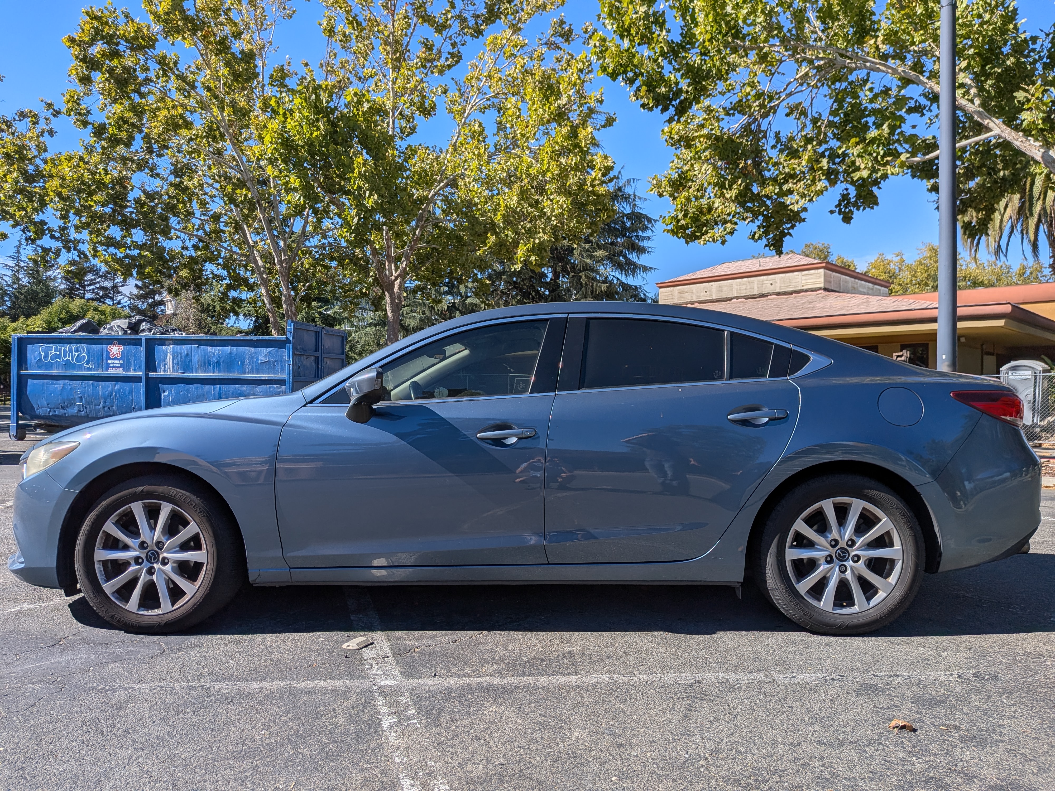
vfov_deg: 56.8
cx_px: 528
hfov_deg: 71.6
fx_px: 731
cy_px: 396
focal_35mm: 24
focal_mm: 4.53
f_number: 1.7
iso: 28
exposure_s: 1/11765
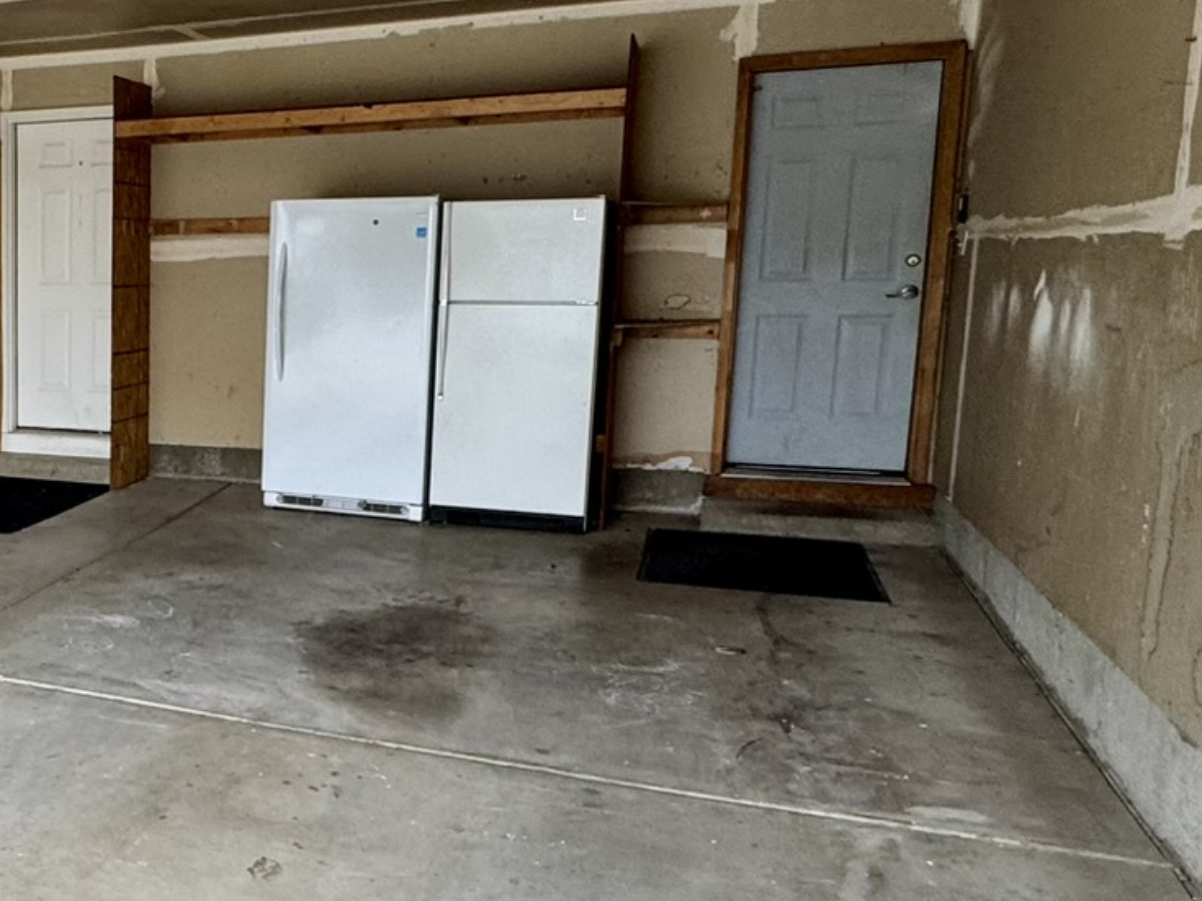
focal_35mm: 39
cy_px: 474
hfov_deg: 40.5
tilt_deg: -7.7
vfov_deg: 36.8
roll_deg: +1.9
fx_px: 1354
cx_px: -59
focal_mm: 2.22
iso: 160
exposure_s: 1/99
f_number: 2.2
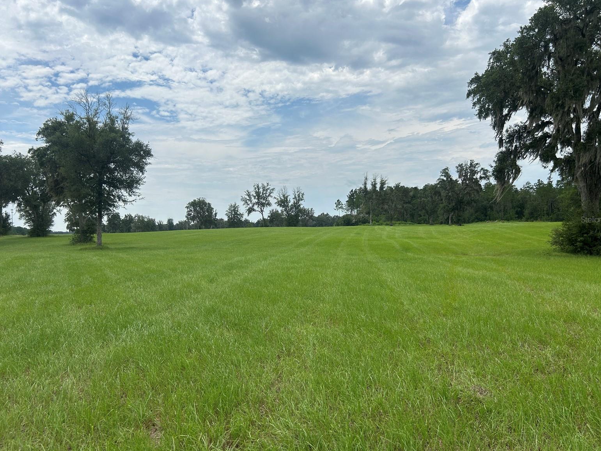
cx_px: 306
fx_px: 469
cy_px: 219
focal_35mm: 27
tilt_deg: +0.3
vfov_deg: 51.4
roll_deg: +1.6
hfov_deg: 65.3
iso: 50
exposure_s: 1/6993
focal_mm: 5.7
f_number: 1.5
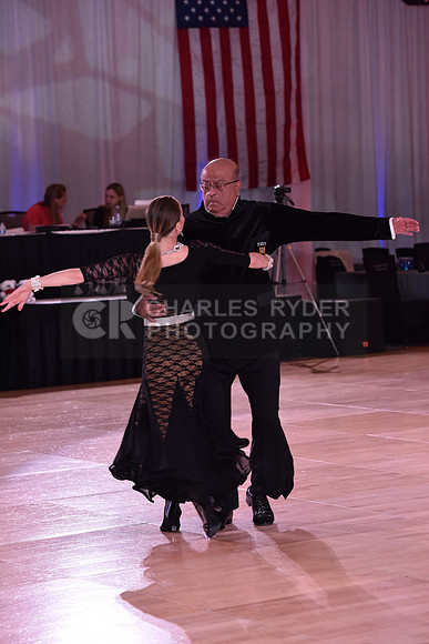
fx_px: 2072
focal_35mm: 116
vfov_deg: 17.6
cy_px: 322
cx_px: 214
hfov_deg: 11.8
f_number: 4.5
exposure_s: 1/250
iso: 1600
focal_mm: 116
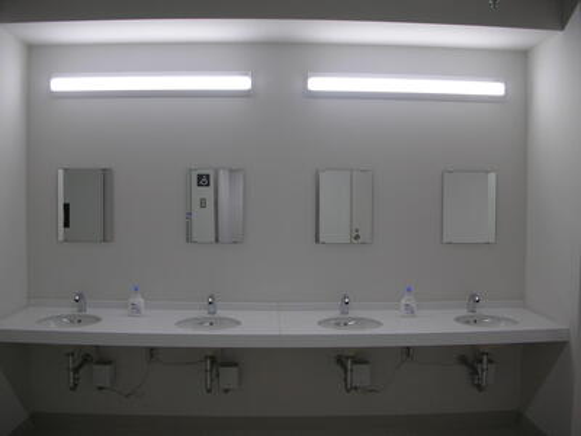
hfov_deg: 52.6
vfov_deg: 40.7
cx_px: 290
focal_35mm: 35
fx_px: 587
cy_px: 218
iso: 50
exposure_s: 1/39.5
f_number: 2.8
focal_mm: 5.8
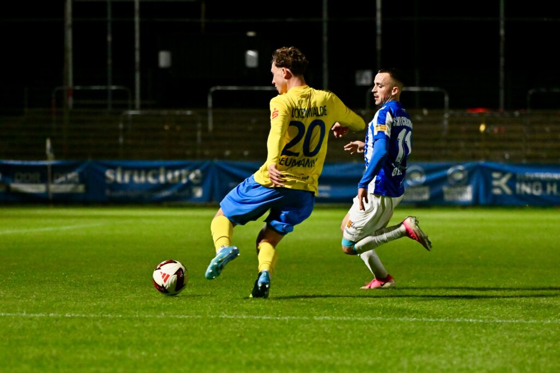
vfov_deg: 11.2
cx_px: 280
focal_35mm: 122
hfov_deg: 16.8
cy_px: 186
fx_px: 1898
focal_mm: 122
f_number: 2.8
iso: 3200
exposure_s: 1/1600
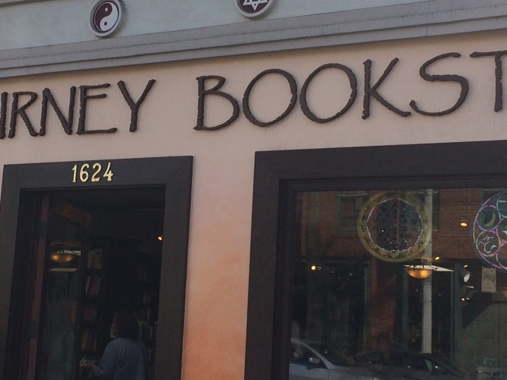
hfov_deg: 26.6
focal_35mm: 73
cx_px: 212
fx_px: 1069
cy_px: 154
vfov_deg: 20.1
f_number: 2.2
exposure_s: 1/1325
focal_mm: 4.12
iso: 40
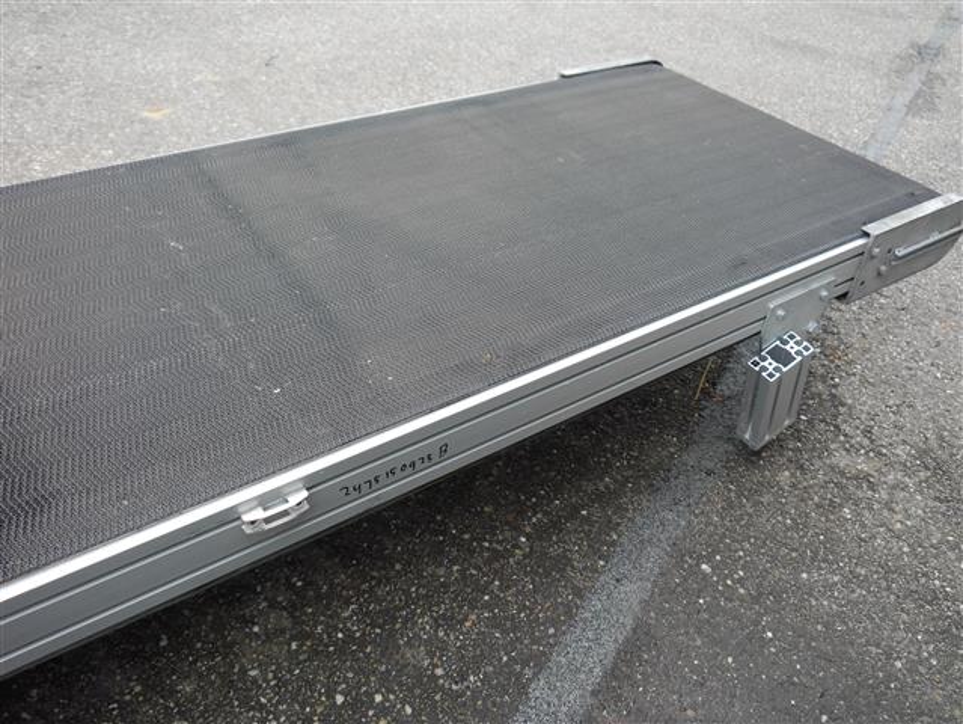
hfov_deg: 59.9
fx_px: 835
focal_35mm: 30
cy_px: 362
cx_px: 482
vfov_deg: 46.8
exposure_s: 1/160
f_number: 4
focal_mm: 15
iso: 160
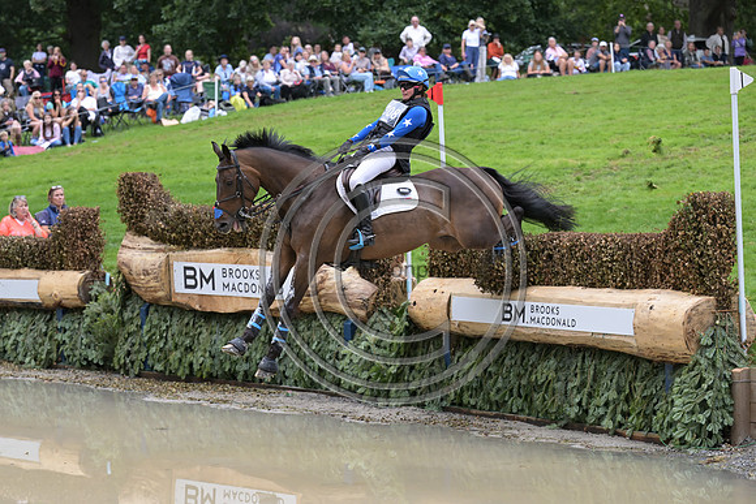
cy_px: 252
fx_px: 2625
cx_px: 378
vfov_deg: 11.0
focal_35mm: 125
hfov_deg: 16.4
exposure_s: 1/1250
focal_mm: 125
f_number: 5.6
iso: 1400
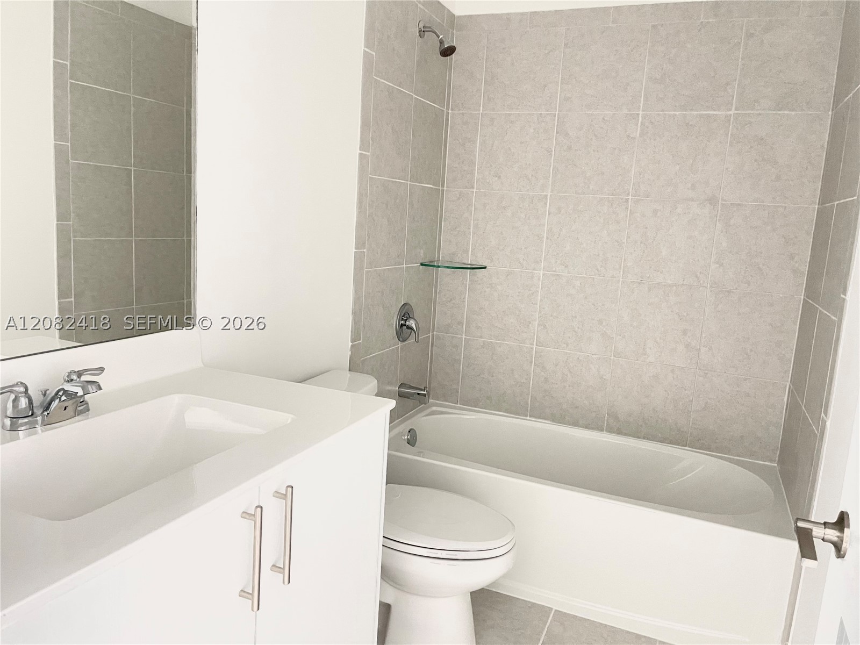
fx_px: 621
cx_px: 430
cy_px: 322
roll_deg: -3.6
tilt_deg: -10.4
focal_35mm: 25
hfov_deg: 69.4
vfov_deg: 54.9
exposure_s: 1/30
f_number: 1.6
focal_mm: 5.1
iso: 640
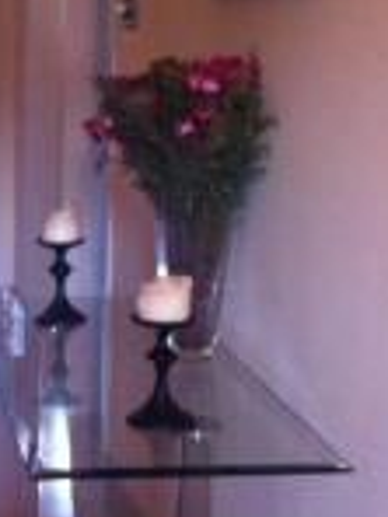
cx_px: -115
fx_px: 1539
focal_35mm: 103
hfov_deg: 13.8
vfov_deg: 19.0
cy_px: 341
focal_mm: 3.85
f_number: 2.8
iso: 320
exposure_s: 1/15
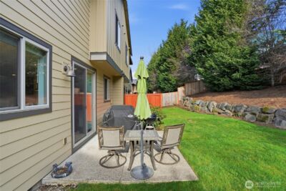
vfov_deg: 73.8
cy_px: 96
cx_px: 143
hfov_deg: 96.7
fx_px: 127
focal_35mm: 16
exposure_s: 1/640
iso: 320
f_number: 9
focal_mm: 16
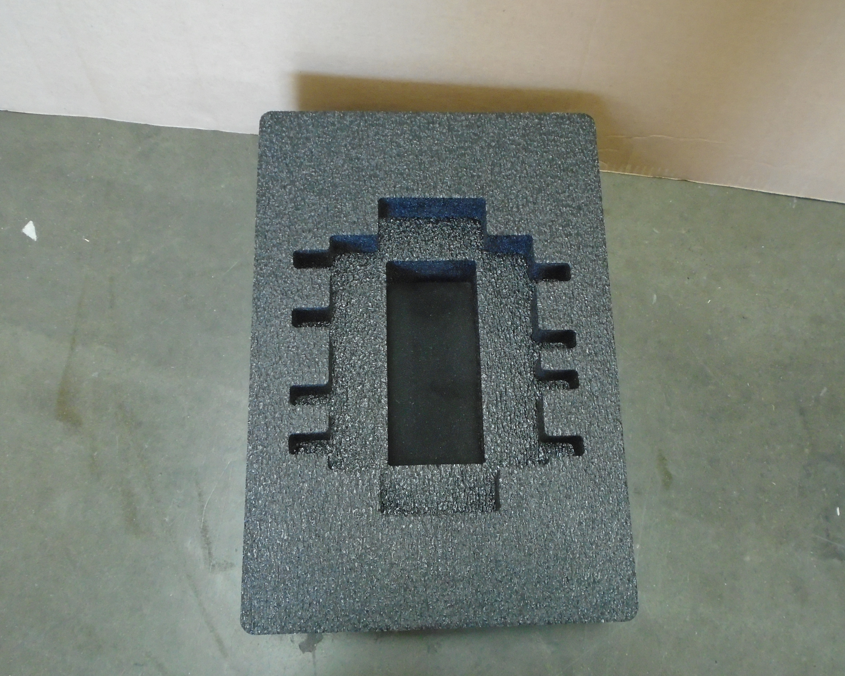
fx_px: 825
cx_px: 453
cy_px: 344
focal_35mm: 33
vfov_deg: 44.5
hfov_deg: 54.2
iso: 400
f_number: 3.5
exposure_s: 1/30
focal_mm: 5.5
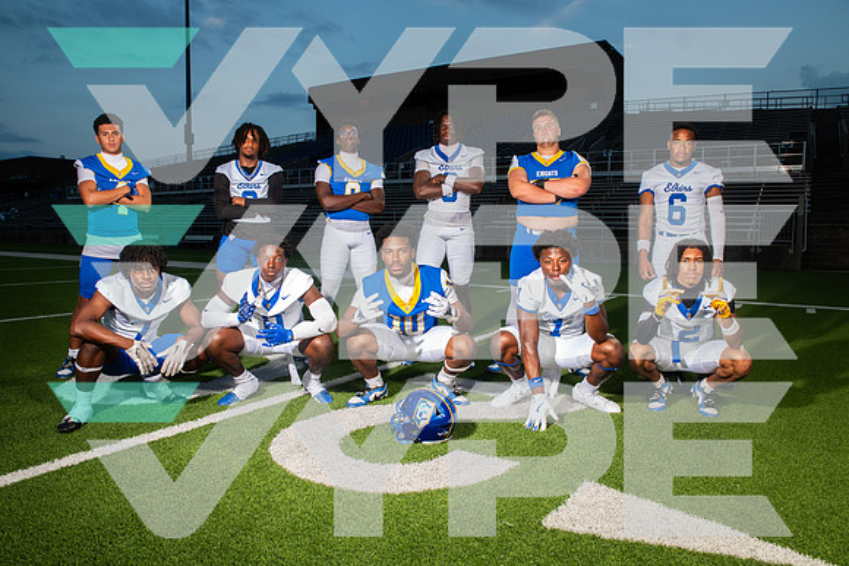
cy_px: 283
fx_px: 566
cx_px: 424
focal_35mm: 24
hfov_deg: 73.7
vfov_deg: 53.2
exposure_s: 1/320
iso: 800
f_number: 7.1
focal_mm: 24
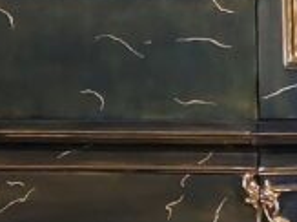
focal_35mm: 157
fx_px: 1346
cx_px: -97
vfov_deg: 8.8
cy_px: -246
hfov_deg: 12.2
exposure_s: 1/50
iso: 250
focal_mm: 5.23
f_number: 1.8
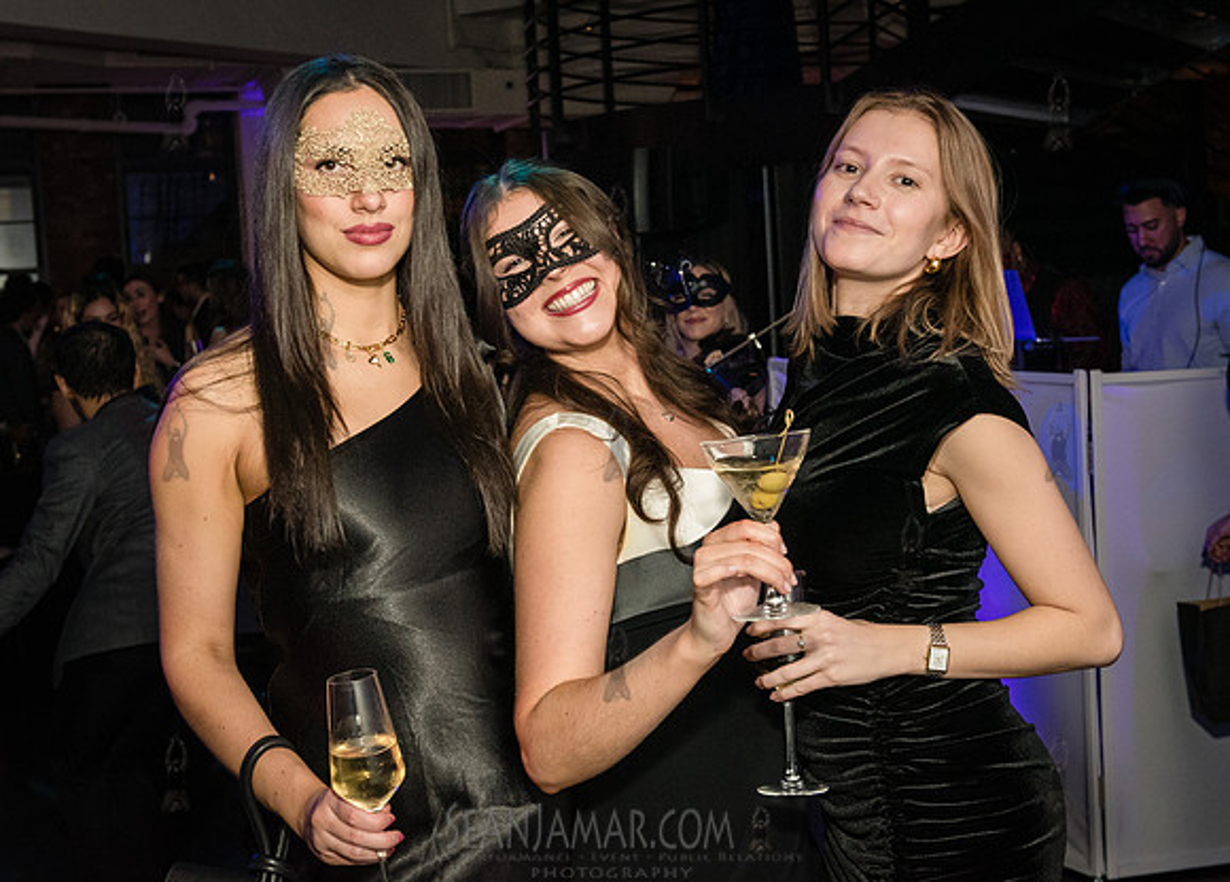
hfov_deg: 40.2
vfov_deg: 29.4
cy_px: 377
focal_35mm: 48
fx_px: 1680
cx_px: 602
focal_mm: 40
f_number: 5
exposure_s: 1/160
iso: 5000
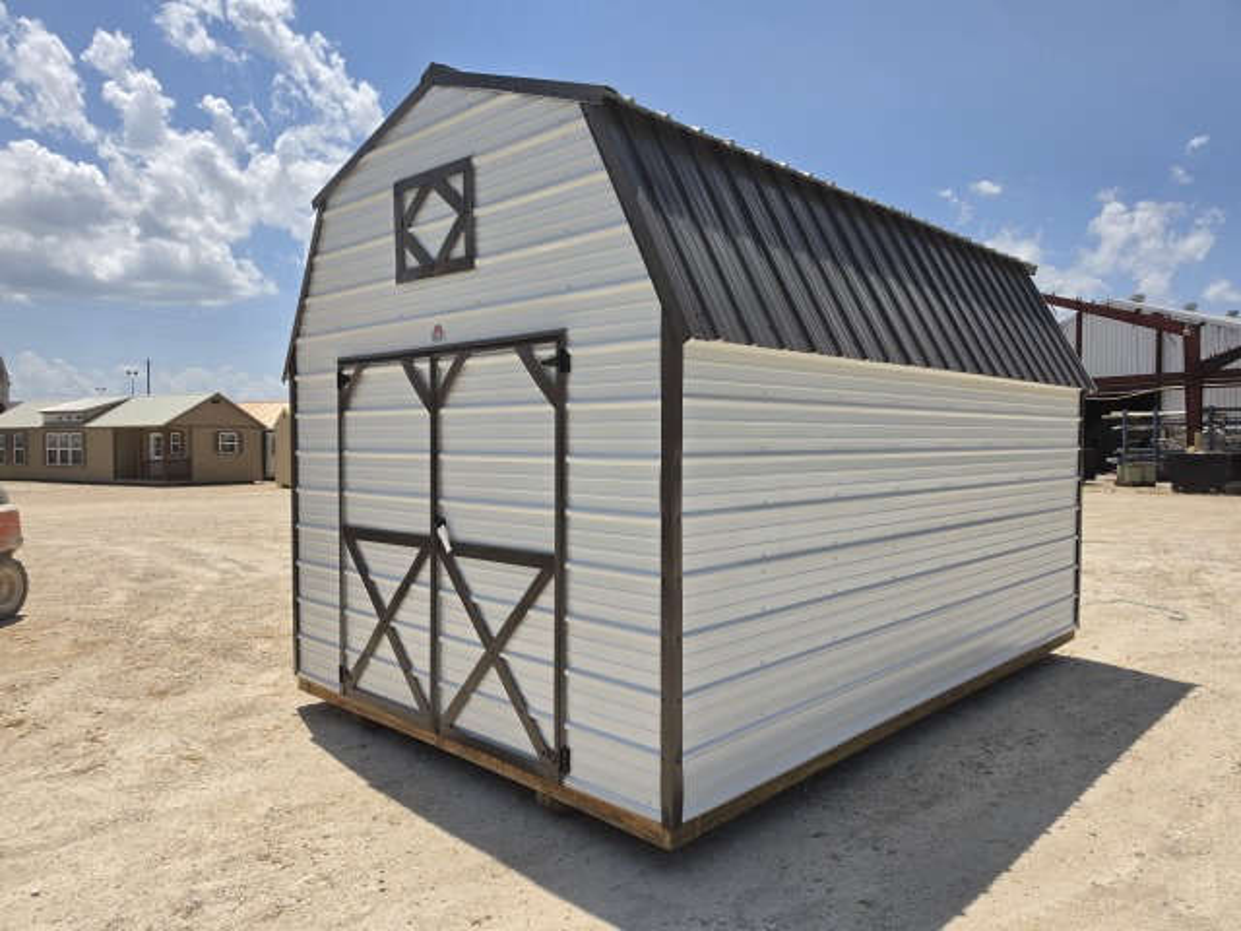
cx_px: 620
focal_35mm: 23
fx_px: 825
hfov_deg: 73.9
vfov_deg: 58.9
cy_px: 466
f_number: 1.4
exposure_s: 1/7939
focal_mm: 6.5
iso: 40
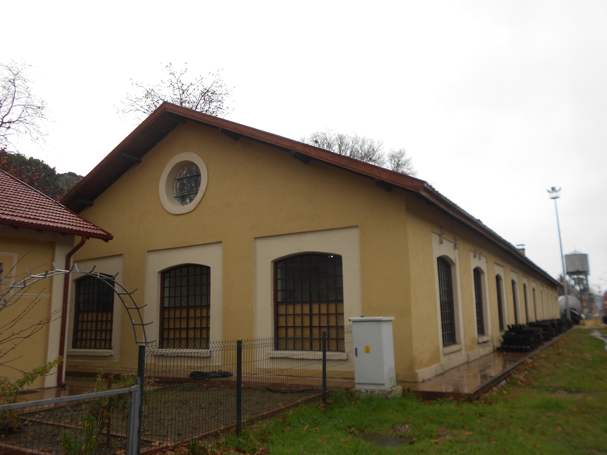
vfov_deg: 48.2
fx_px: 508
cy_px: 228
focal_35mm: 29
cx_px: 304
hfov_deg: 61.7
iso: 80
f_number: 3.4
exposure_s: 1/200
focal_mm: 5.3
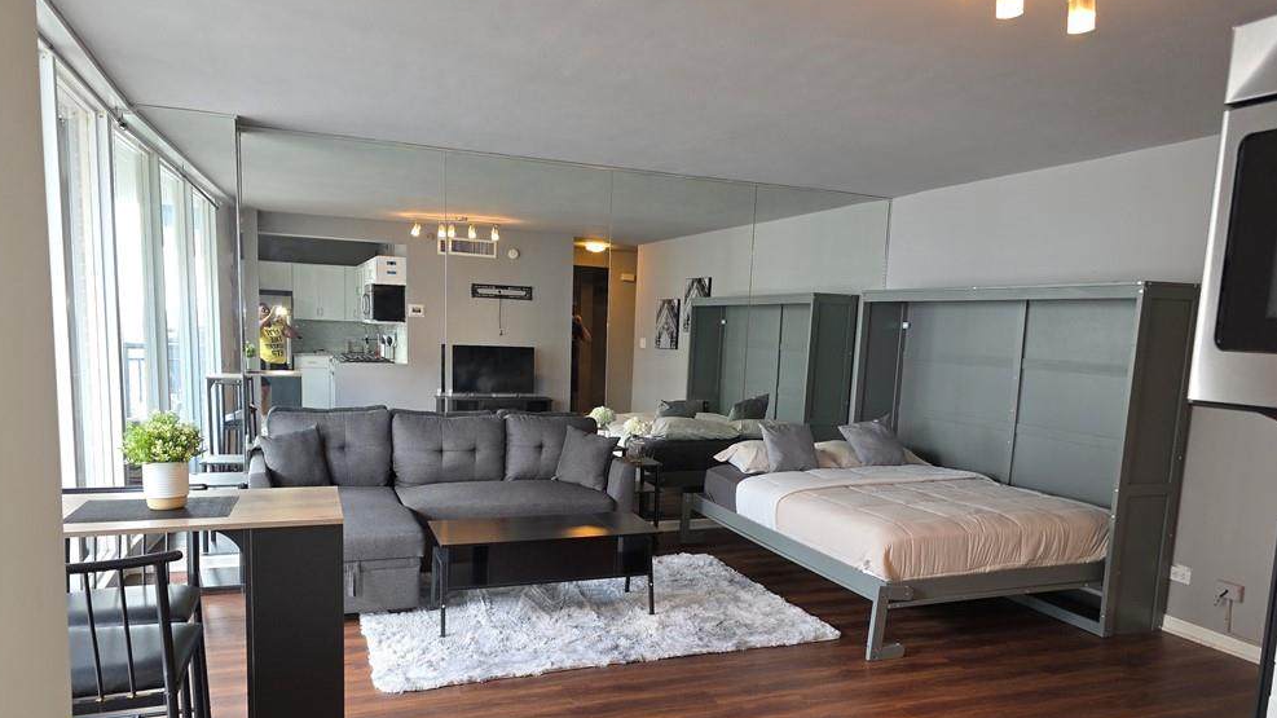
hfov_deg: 71.9
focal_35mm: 26
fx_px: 880
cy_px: 462
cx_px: 644
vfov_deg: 43.9
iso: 125
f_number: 1.7
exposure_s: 1/60
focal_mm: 6.3
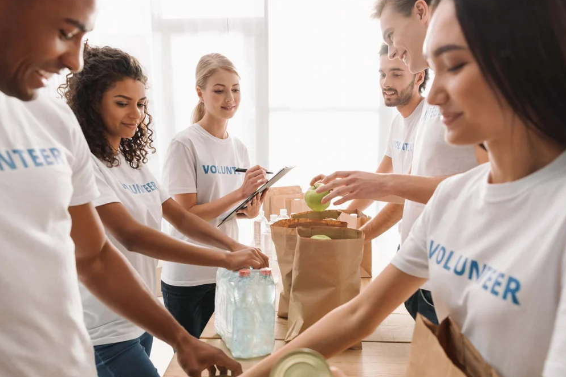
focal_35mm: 29
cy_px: 224
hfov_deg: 63.7
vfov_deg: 44.7
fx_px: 456
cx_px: 286
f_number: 3.5
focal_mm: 24
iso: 250
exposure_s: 1/200
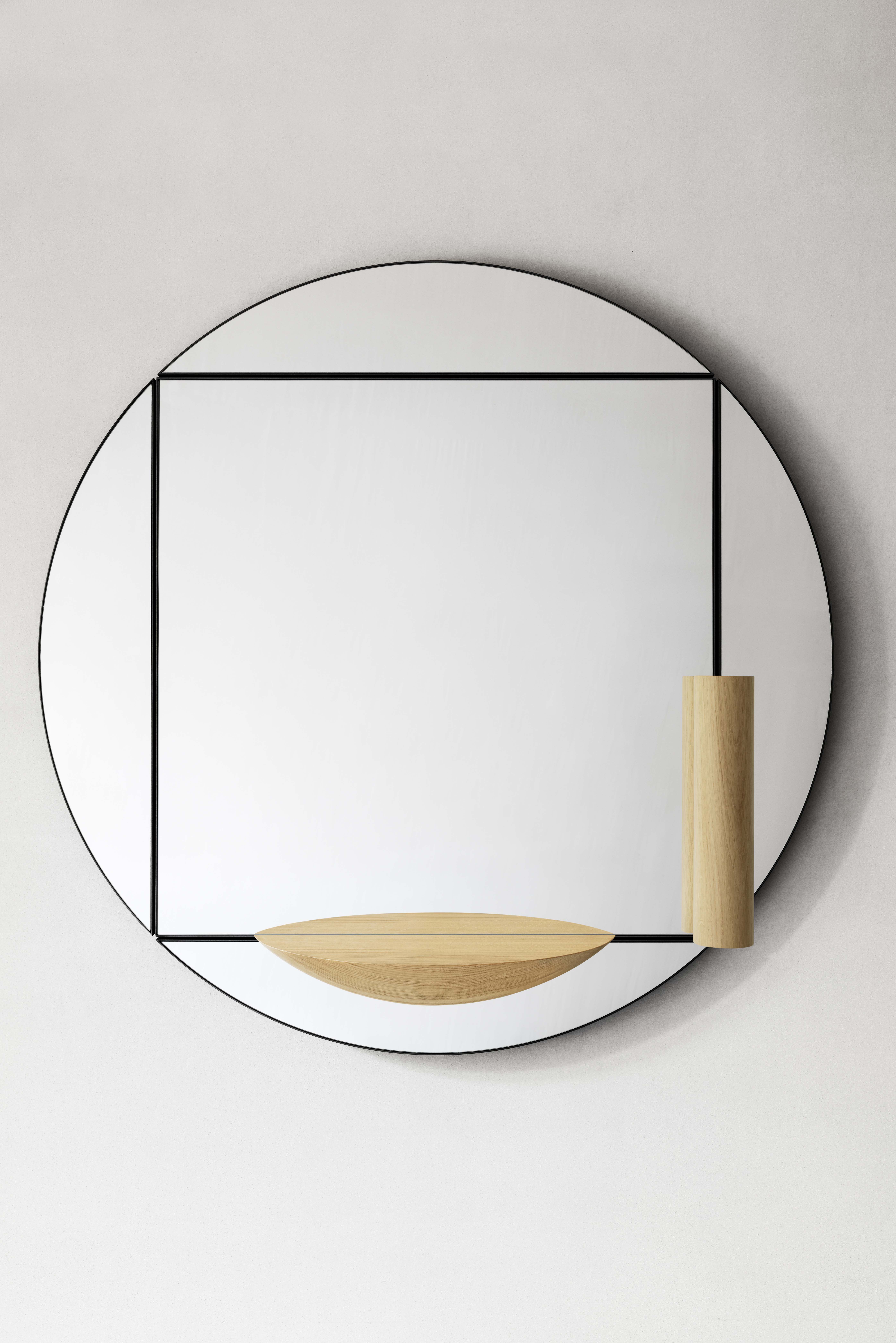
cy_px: 672
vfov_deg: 54.4
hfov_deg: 37.9
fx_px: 1306
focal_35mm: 35
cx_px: 448
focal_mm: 35
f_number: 8
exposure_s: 1.3
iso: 100
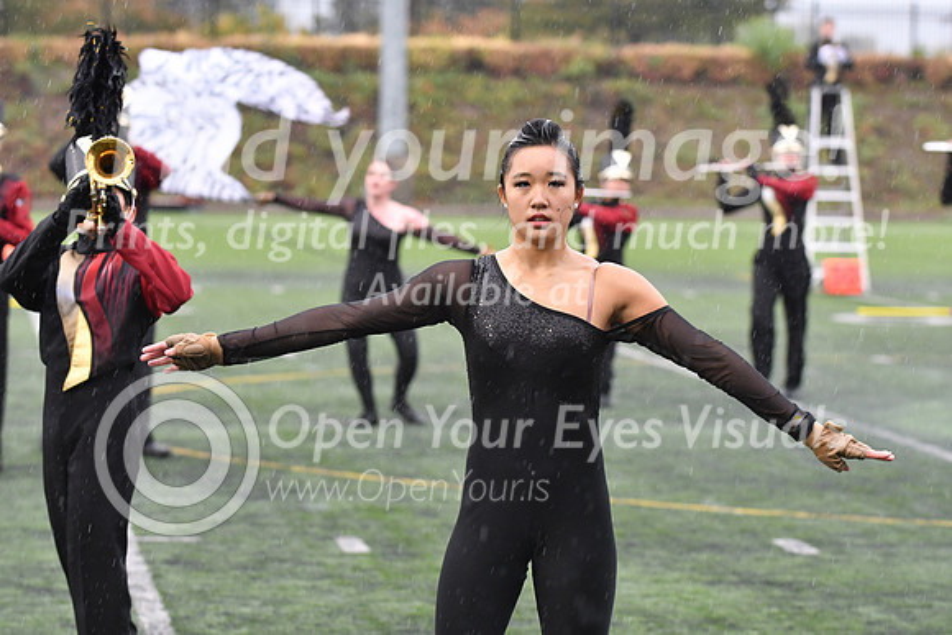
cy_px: 318
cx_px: 476
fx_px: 4602
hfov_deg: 11.8
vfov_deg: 7.9
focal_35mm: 174
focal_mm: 116
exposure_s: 1/400
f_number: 4
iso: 1000
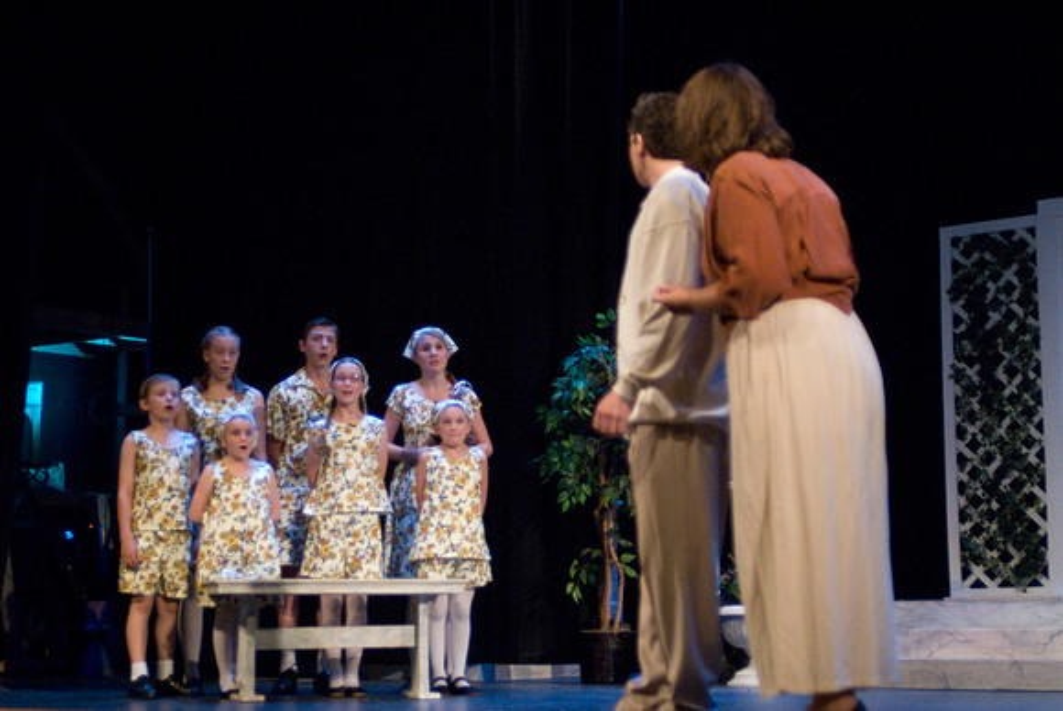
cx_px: 532
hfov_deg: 28.0
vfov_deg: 19.0
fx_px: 2128
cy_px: 356
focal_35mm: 72
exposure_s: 1/30
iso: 1600
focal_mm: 48
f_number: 2.8
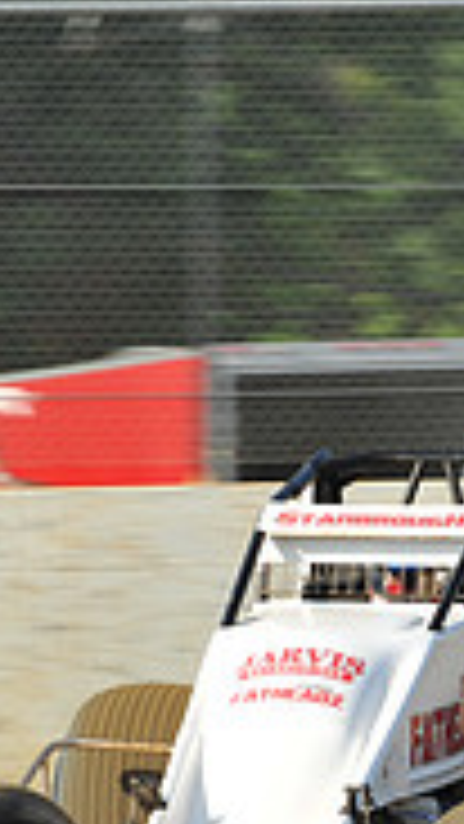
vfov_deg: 3.2
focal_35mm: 665
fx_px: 14539
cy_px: 734
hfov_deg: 1.8
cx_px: 293
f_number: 10
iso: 320
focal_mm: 200
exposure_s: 1/320
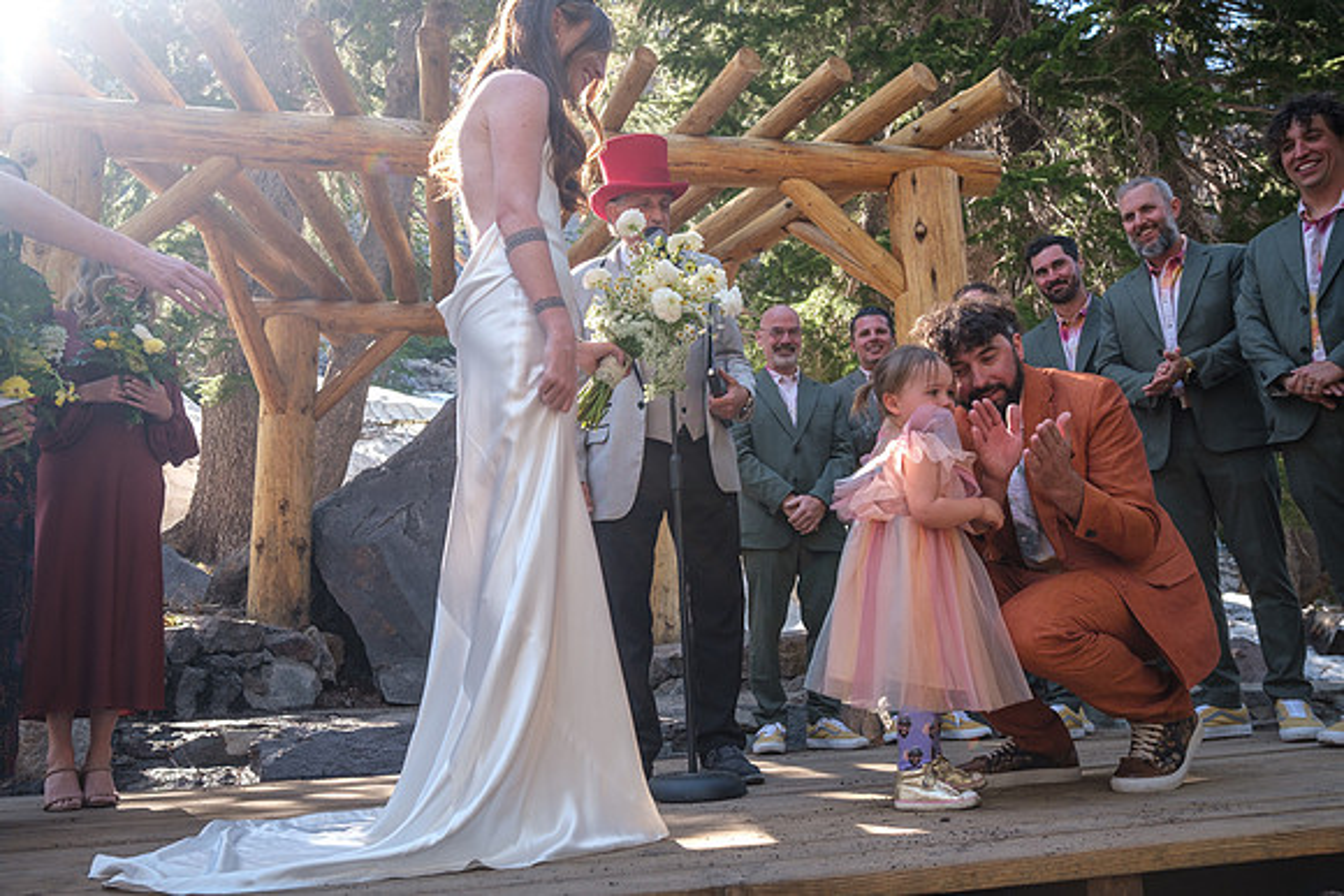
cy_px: 448
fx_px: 1008
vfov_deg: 48.0
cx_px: 672
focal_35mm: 27
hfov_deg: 67.4
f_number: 3.6
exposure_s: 1/210
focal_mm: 18
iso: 250
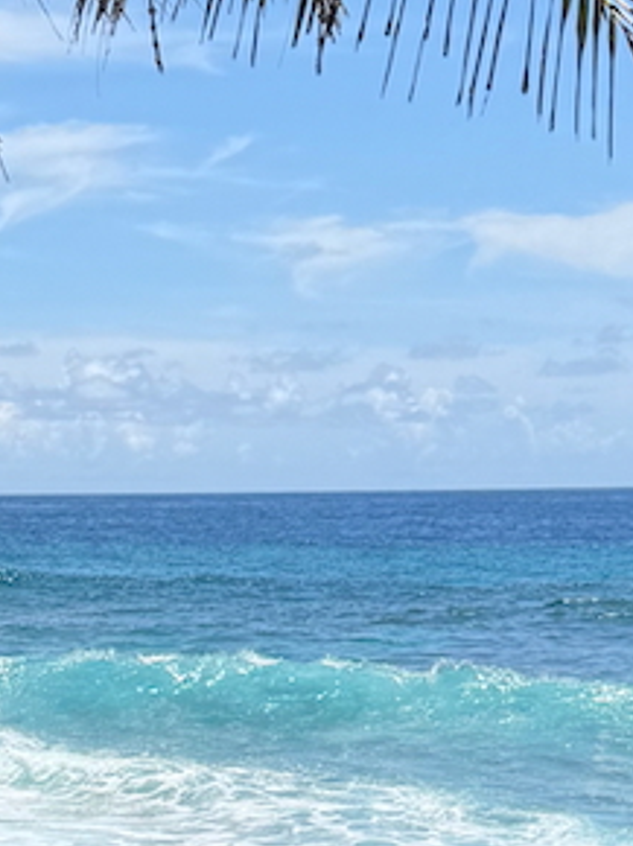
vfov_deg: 17.9
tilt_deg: -9.7
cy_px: 945
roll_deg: +0.5
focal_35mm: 106
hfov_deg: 13.8
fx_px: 2588
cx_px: 90
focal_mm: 6.76
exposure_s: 1/6173
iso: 80
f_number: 1.78
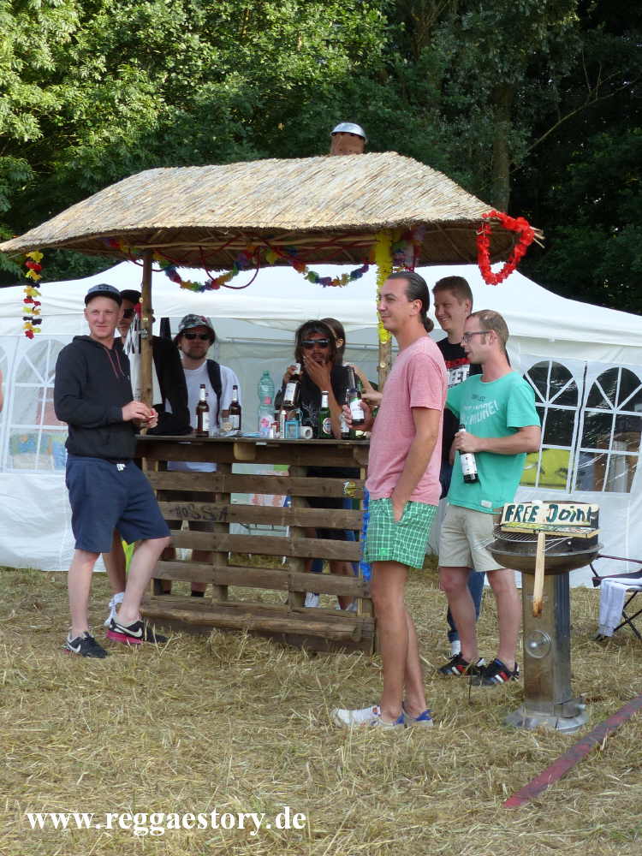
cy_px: 428
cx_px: 321
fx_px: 1162
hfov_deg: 30.9
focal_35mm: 47
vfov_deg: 40.4
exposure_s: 1/200
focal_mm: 8.4
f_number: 4
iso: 100
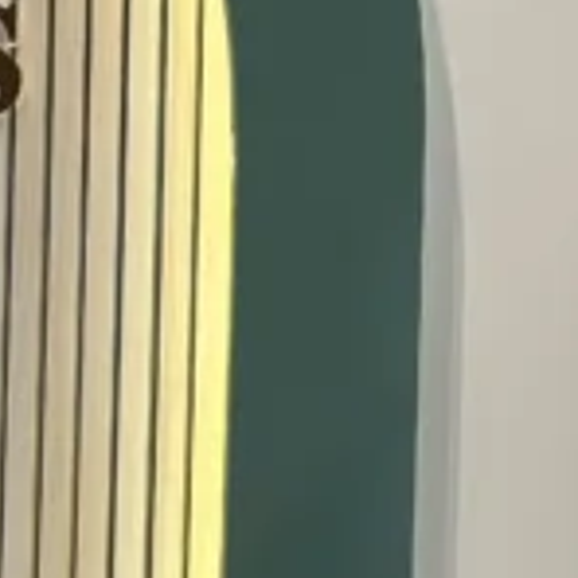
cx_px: -594
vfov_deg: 12.0
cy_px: 834
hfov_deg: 11.2
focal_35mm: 140
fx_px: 2645
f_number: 1.6
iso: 64
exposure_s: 1/215
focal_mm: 5.96
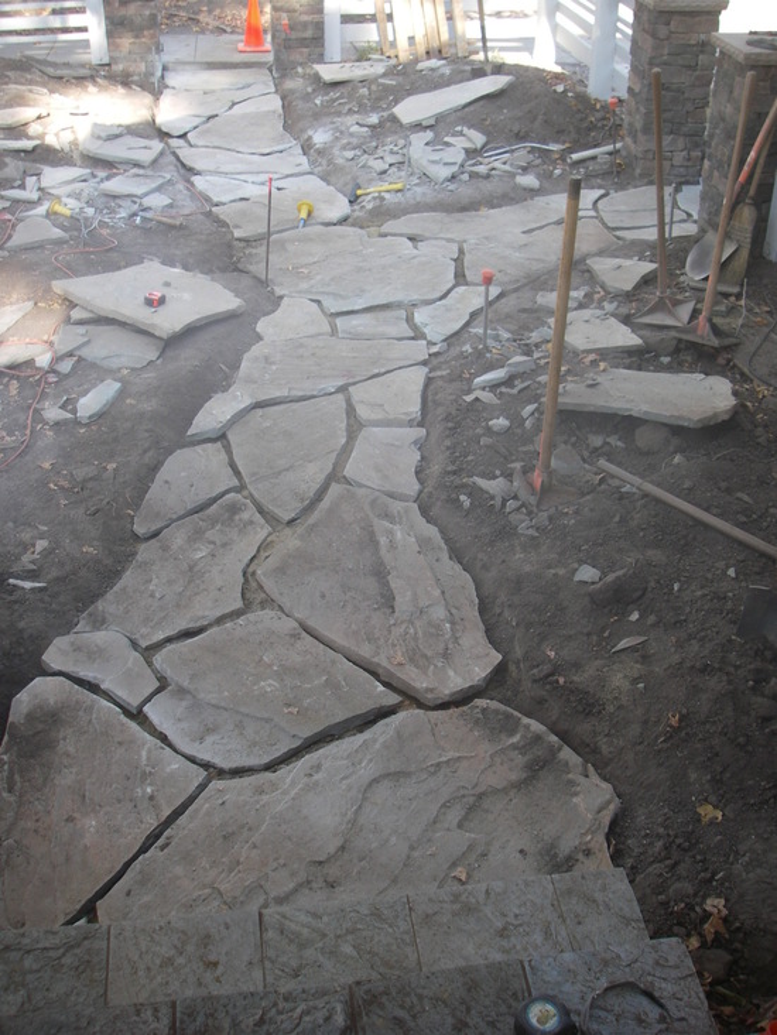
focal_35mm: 38
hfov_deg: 37.7
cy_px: 518
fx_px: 1137
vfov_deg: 49.0
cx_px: 388
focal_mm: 6.3
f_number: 3.3
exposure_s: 1/60
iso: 80
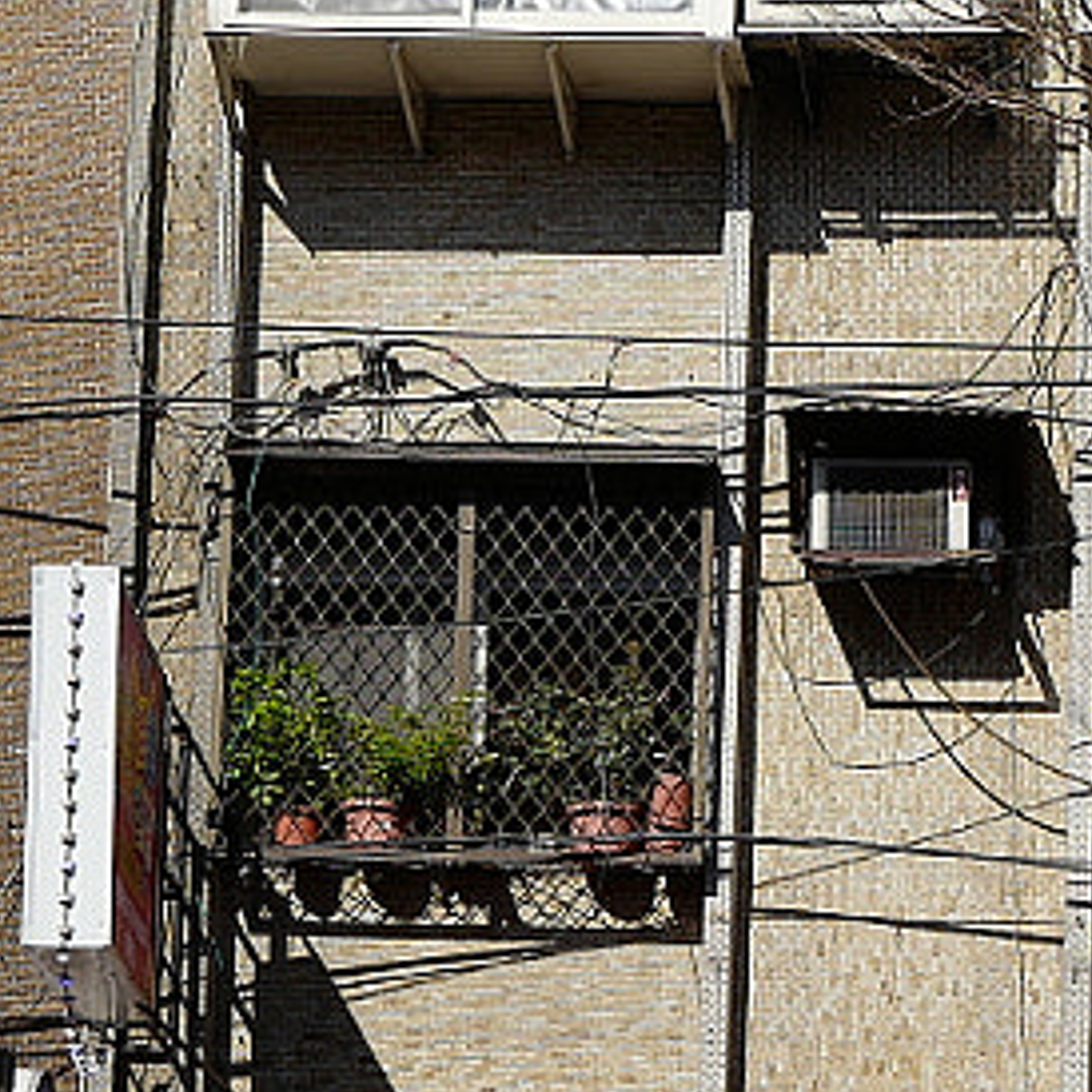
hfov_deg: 12.3
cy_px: 1000
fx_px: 4961
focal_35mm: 139
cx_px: 1247
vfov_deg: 12.5
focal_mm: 28
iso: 100
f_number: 5
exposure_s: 1/1000
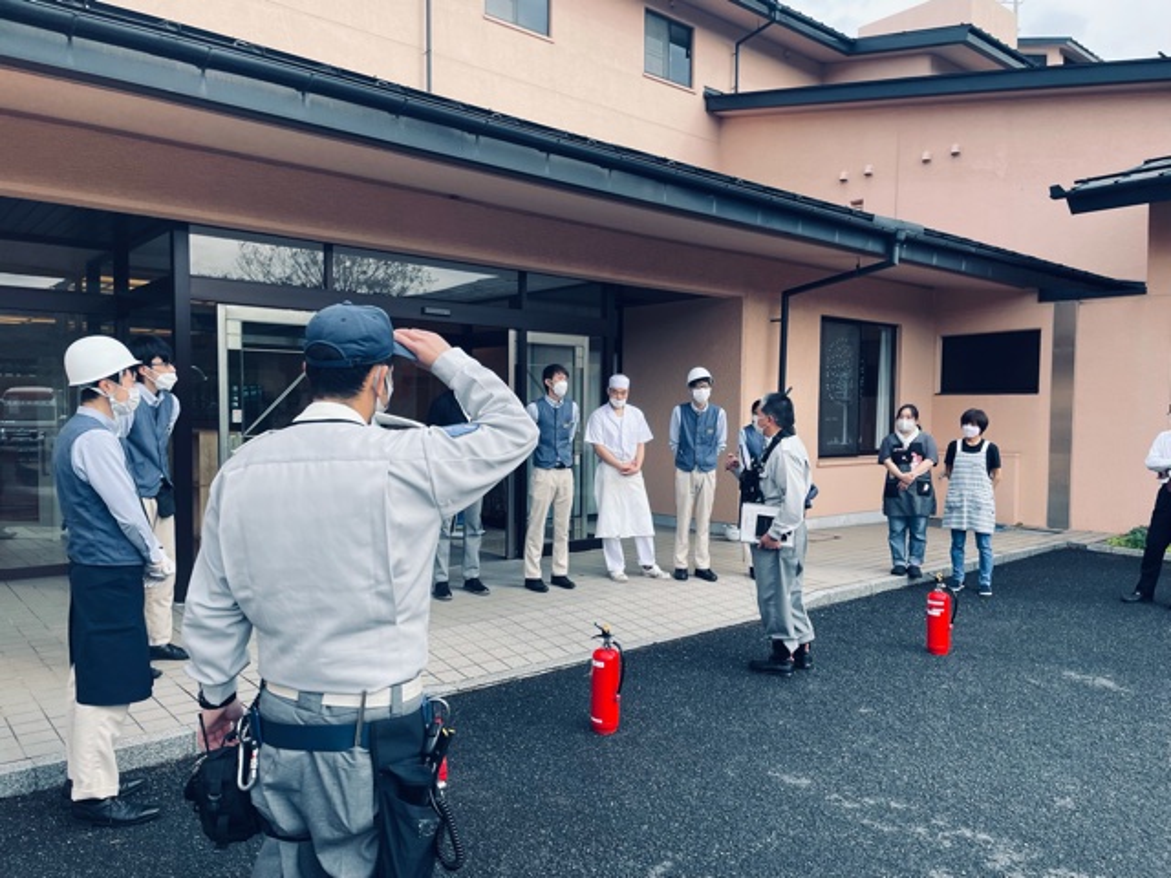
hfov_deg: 67.3
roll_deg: -0.1
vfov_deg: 53.1
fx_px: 880
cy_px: 439
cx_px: 586
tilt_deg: -2.5
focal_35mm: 26
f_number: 1.6
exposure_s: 1/759
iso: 32
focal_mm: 4.2
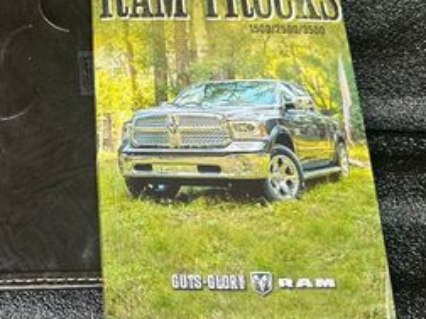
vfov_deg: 24.0
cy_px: 125
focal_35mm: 61
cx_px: 2
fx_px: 751
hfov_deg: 29.6
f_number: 1.78
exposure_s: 1/121
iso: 200
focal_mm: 6.86
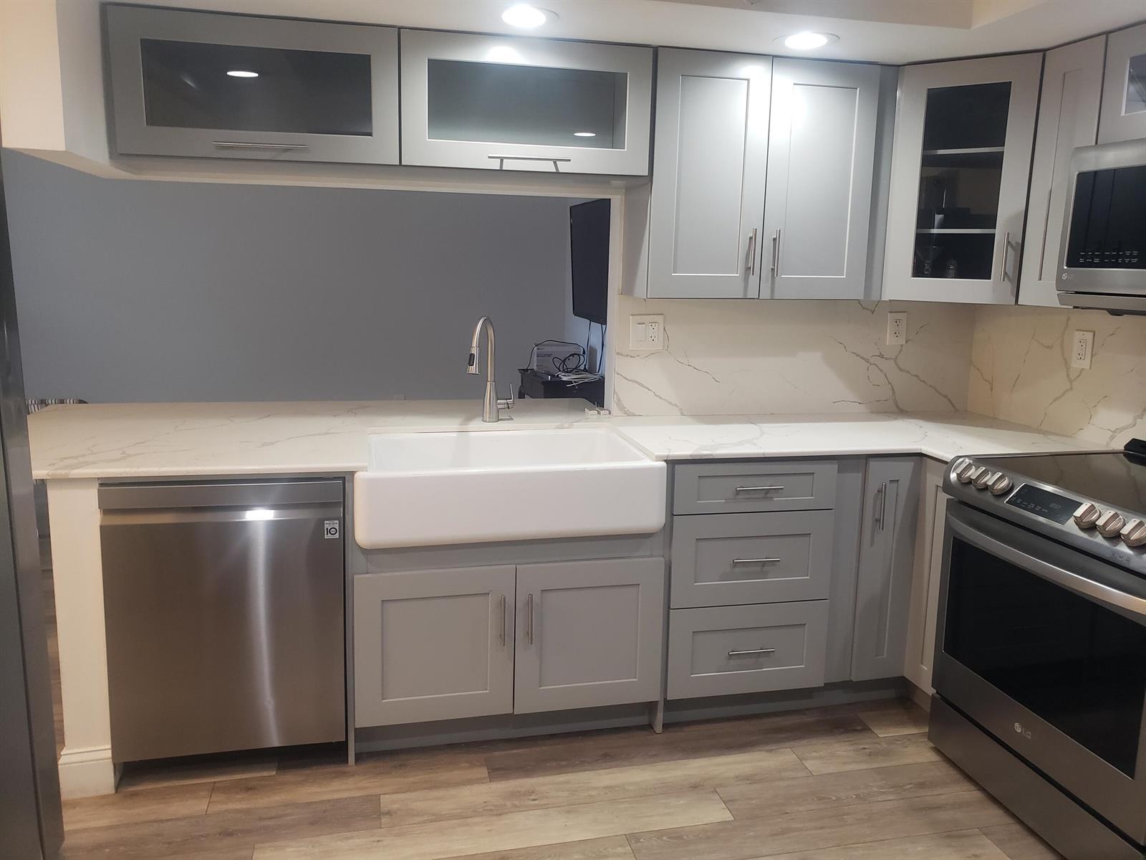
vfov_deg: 53.1
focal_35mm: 26
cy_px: 430
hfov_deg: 67.3
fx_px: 861
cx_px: 573
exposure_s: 1/60
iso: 250
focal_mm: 4.3
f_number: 2.4
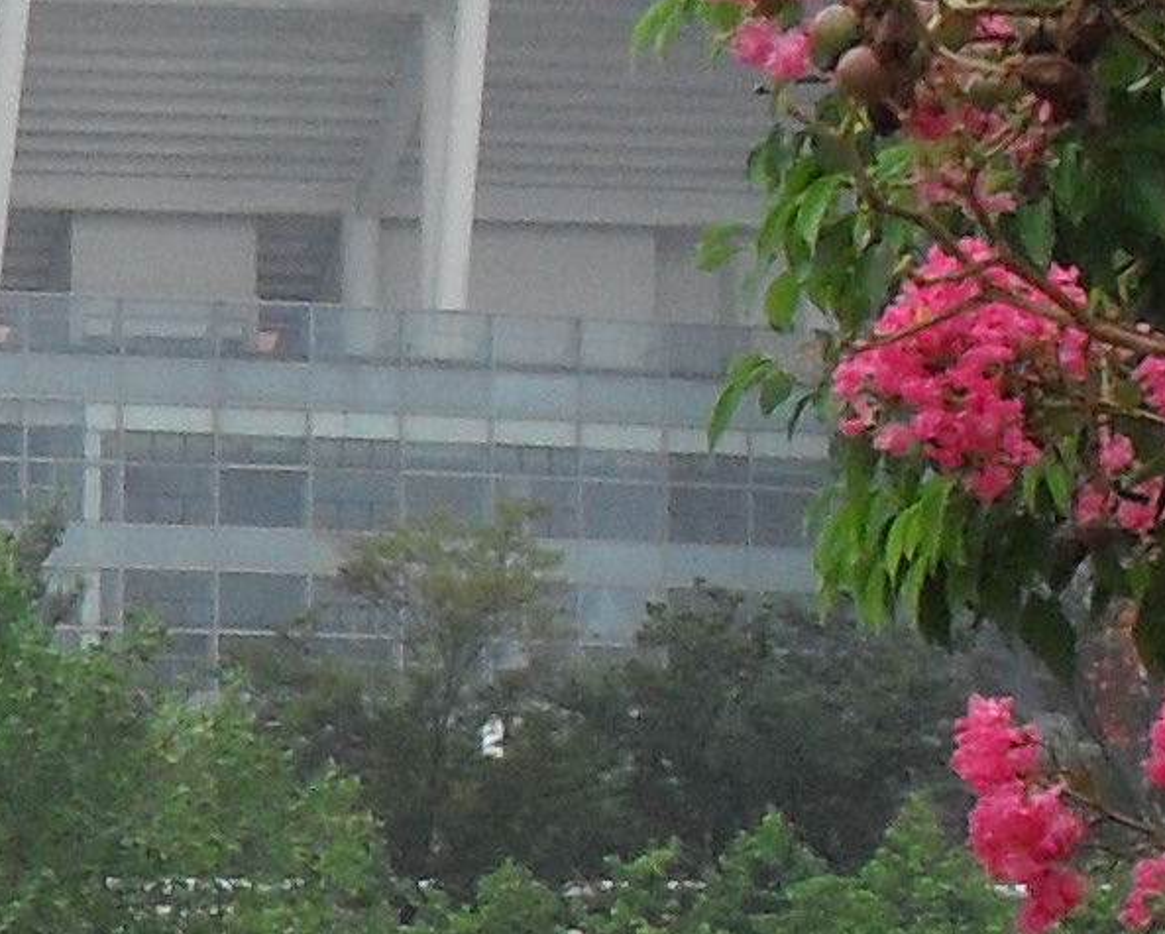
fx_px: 10142
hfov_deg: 6.3
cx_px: -1521
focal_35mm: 294
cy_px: 1142
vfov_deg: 5.2
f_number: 10
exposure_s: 1/125
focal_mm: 8.7
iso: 100
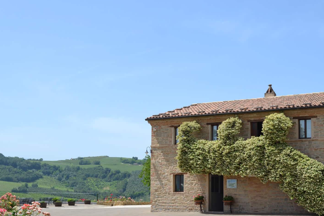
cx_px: 191
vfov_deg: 27.8
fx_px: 432
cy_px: 154
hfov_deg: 41.0
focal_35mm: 48
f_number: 8
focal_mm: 22
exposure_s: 1/250
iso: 100
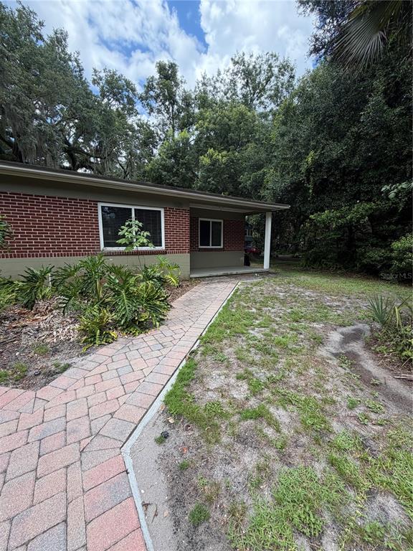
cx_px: 206
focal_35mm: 14
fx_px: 223
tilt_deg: -7.6
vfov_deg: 102.1
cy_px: 276
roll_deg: -1.1
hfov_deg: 85.7
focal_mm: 2.22
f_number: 2.2
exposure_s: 1/502
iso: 64
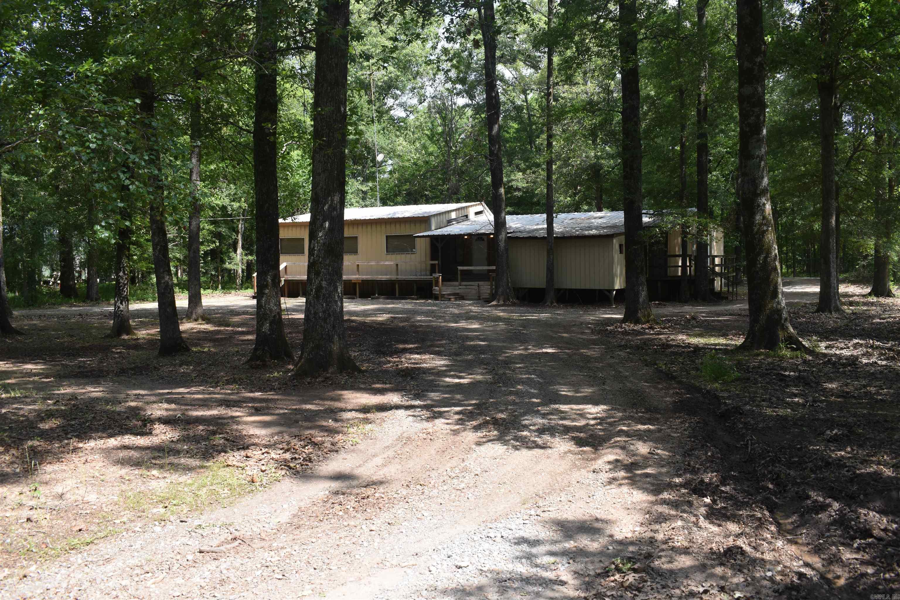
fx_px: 825
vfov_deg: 40.0
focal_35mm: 33
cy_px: 300
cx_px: 450
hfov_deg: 57.2
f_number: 7.1
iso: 200
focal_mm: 22
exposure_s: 1/250
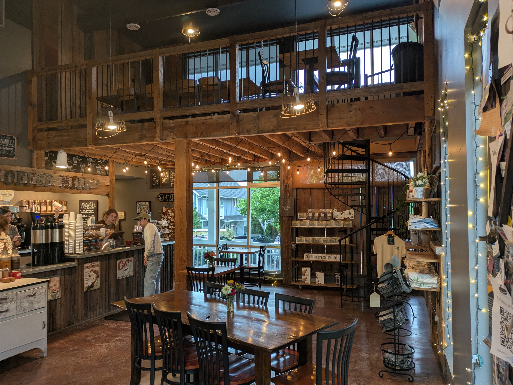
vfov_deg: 53.1
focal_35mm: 26
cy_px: 199
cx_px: 249
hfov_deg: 67.3
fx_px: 385
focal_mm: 5.43
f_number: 1.89
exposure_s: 1/40
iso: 77
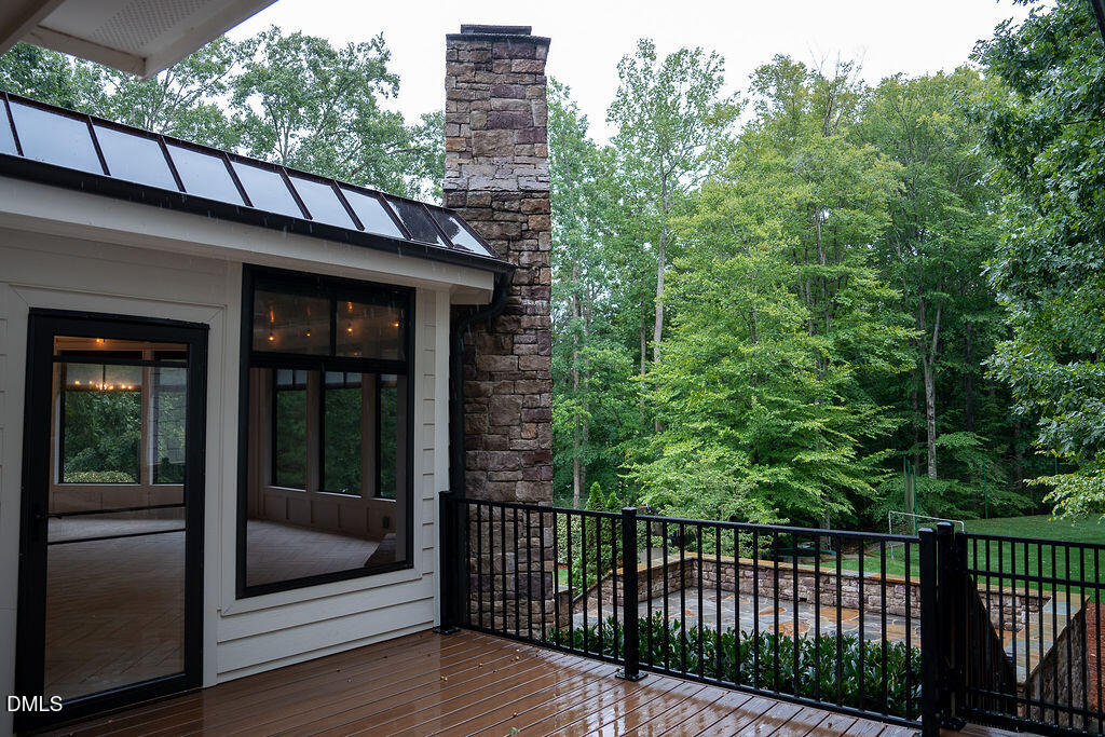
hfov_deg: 68.8
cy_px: 368
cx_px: 552
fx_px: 807
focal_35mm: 26
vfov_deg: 49.1
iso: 400
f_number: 2.8
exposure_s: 1/200
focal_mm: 24
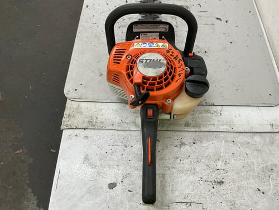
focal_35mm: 28
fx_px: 226
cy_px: 105
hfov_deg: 63.4
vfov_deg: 49.7
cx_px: 140
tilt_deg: -60.0
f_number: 1.8
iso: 64
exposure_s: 1/100
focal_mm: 3
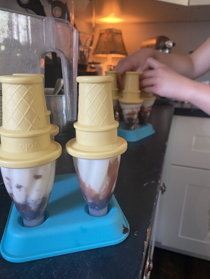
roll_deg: -1.1
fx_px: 210
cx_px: 105
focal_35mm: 26
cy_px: 140
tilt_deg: -17.0
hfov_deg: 53.1
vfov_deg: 67.3
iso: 250
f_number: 1.8
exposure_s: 1/60
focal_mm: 4.25
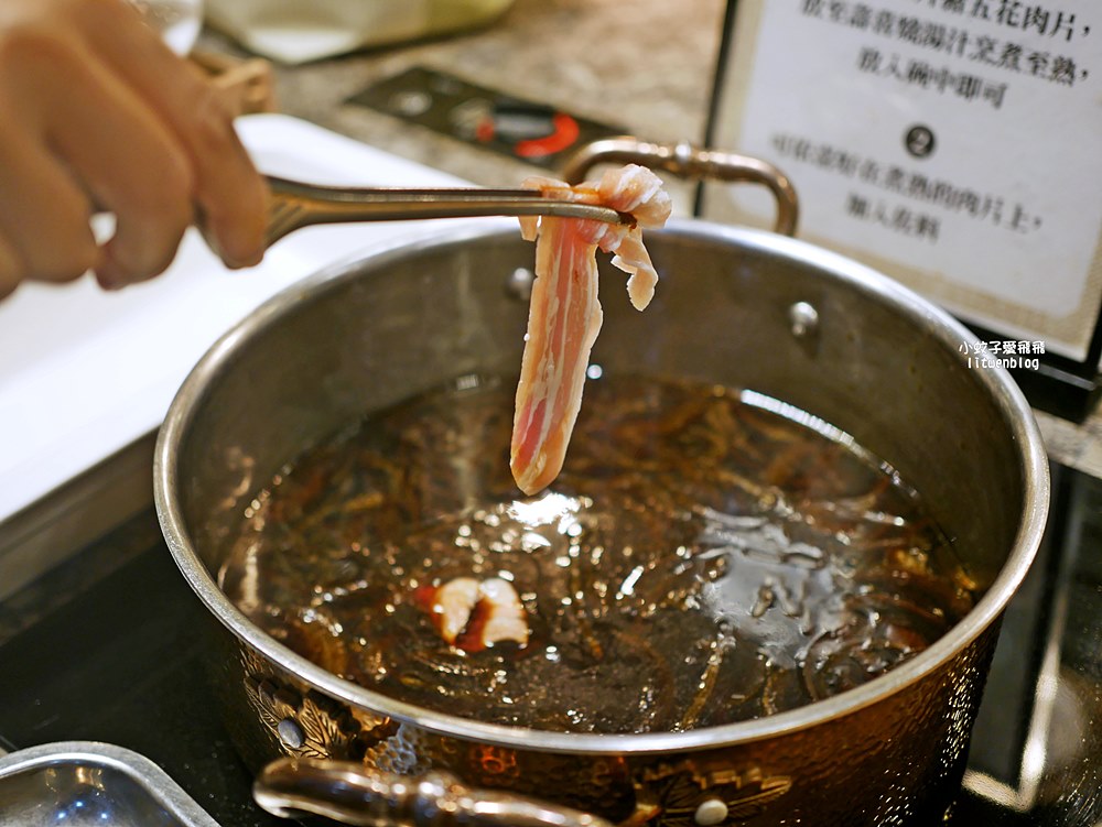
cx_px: 551
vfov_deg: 29.1
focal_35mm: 50
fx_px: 1593
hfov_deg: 38.2
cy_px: 414
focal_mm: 25
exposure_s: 1/200
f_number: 1.8
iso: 200
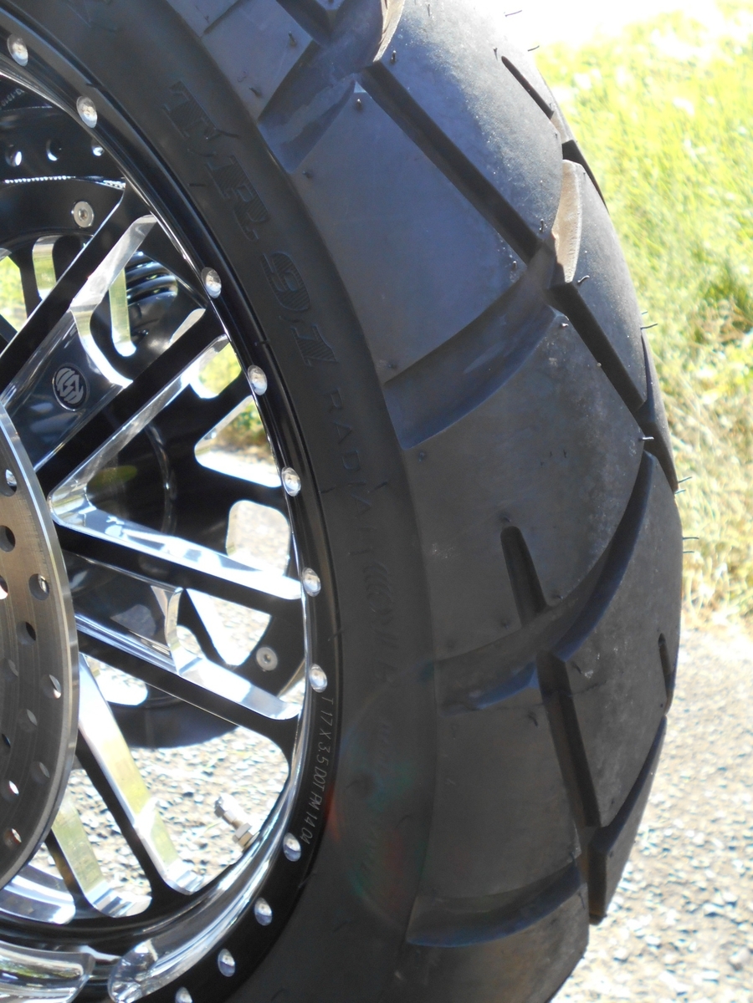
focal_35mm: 39
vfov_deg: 47.9
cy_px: 502
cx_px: 376
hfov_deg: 36.8
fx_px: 1131
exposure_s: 1/250
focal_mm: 6.7
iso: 180
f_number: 3.9
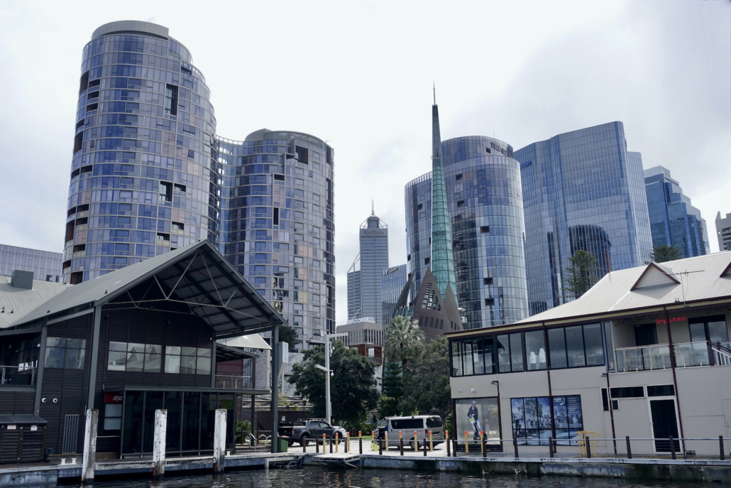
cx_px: 366
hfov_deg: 55.8
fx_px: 690
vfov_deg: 38.9
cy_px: 244
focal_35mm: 34
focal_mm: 12.48
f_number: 4
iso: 125
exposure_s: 1/125
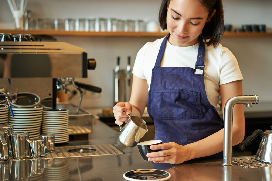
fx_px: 415
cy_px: 90
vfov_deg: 24.6
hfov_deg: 36.3
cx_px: 136
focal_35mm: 55
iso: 320
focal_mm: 55
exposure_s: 1/250
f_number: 2.5
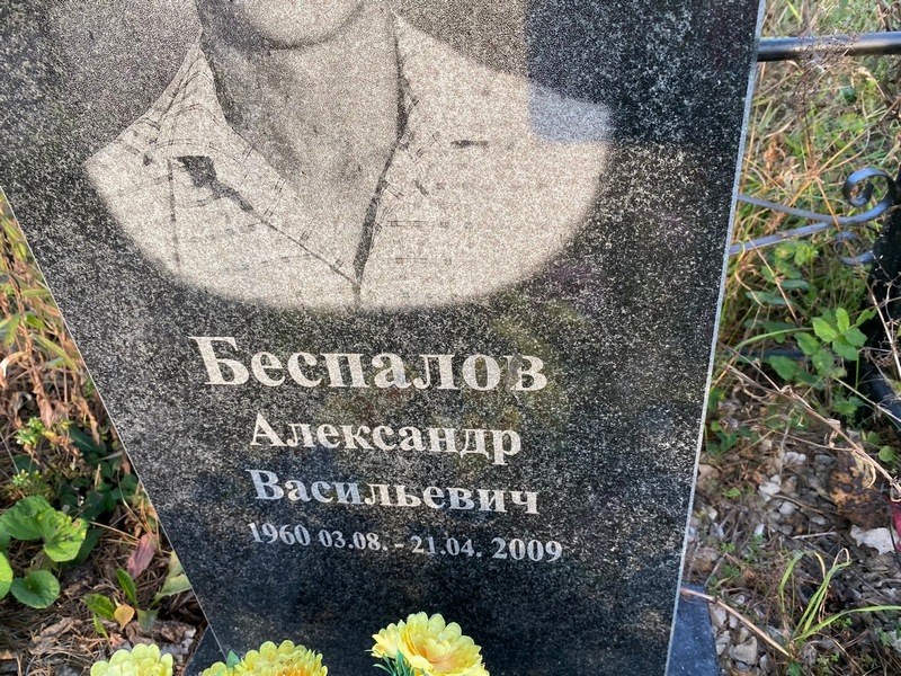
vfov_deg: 53.1
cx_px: 450
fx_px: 677
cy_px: 338
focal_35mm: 26
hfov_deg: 67.3
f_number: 1.8
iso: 32
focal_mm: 4.25
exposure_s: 1/141
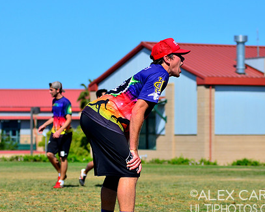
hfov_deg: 12.0
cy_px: 97
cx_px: 147
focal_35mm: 160
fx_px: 1255
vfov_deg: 9.7
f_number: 4
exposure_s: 1/3200
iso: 250
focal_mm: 80
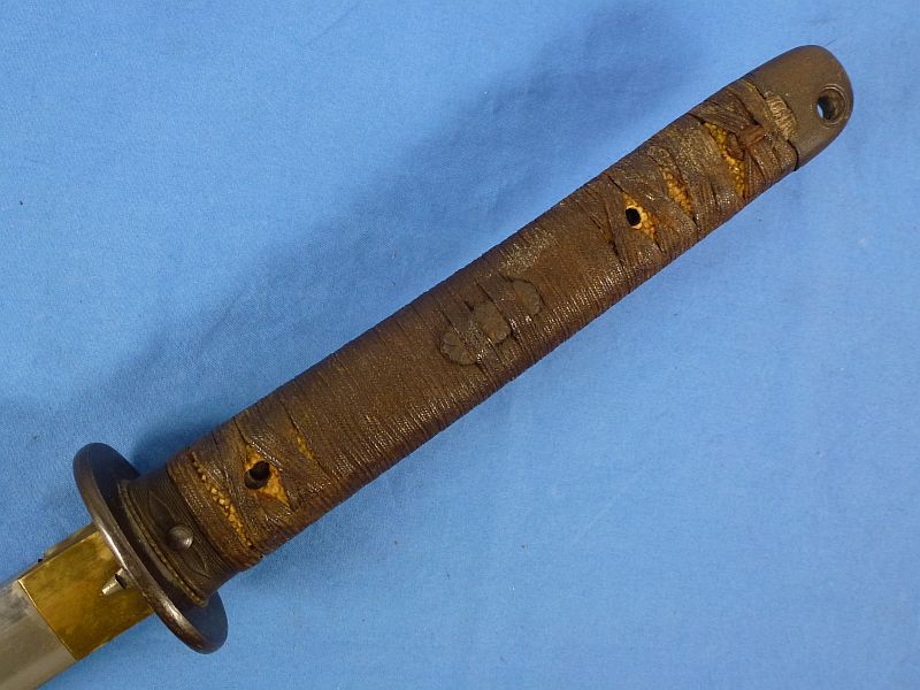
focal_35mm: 33
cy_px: 345
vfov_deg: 42.9
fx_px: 877
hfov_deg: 55.4
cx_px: 460
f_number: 3.6
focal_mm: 5.9
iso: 250
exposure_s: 1/60
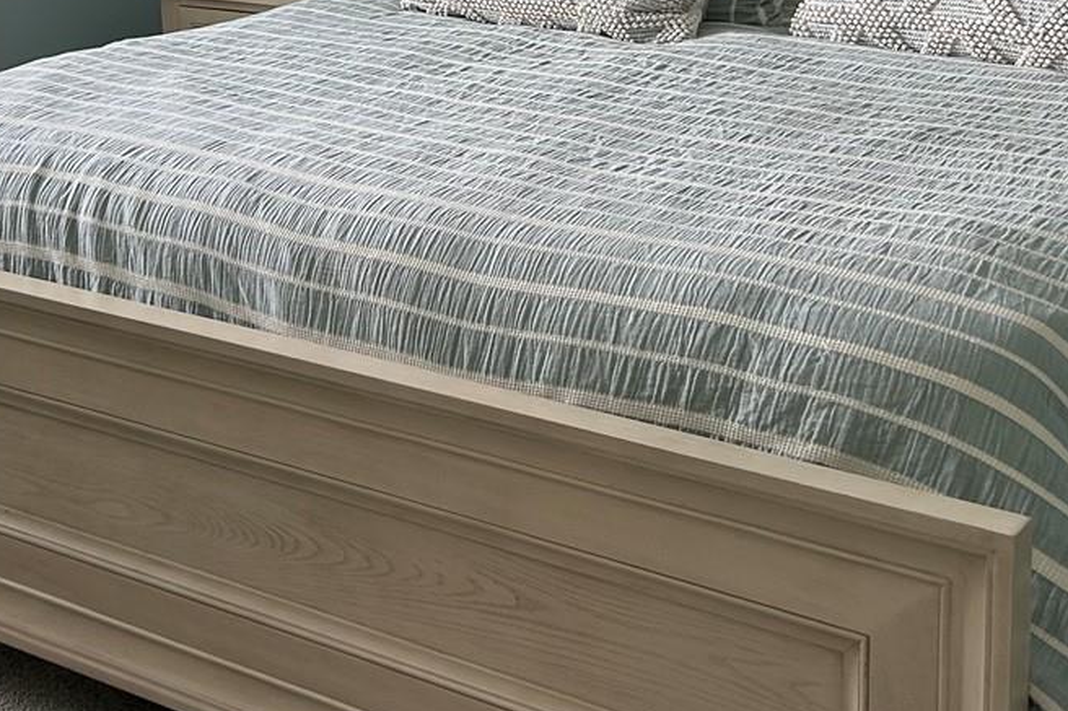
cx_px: 422
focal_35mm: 66
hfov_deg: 30.4
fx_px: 1957
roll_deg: +2.2
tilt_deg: -9.9
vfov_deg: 20.0
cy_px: 15
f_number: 1.5
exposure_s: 1/130
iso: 64
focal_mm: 5.7
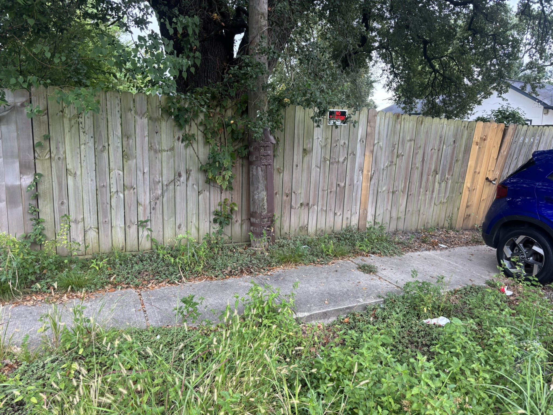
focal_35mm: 26
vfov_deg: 53.1
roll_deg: -0.1
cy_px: 208
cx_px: 276
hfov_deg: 67.3
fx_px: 415
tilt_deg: -8.8
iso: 50
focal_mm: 5.96
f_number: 1.6
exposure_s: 1/287
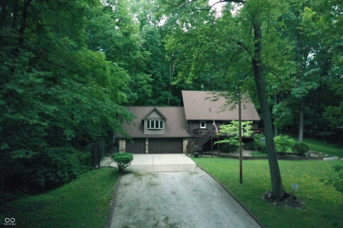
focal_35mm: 28
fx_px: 267
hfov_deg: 65.5
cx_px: 172
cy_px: 114
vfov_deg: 46.4
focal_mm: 10.26
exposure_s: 1/5000
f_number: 5.6
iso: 12800
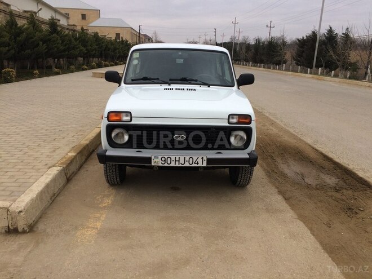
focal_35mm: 29
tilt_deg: -15.2
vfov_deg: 48.2
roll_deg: +1.0
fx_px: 312
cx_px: 186
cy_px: 140
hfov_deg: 61.7
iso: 40
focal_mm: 4.15
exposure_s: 1/100
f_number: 2.2
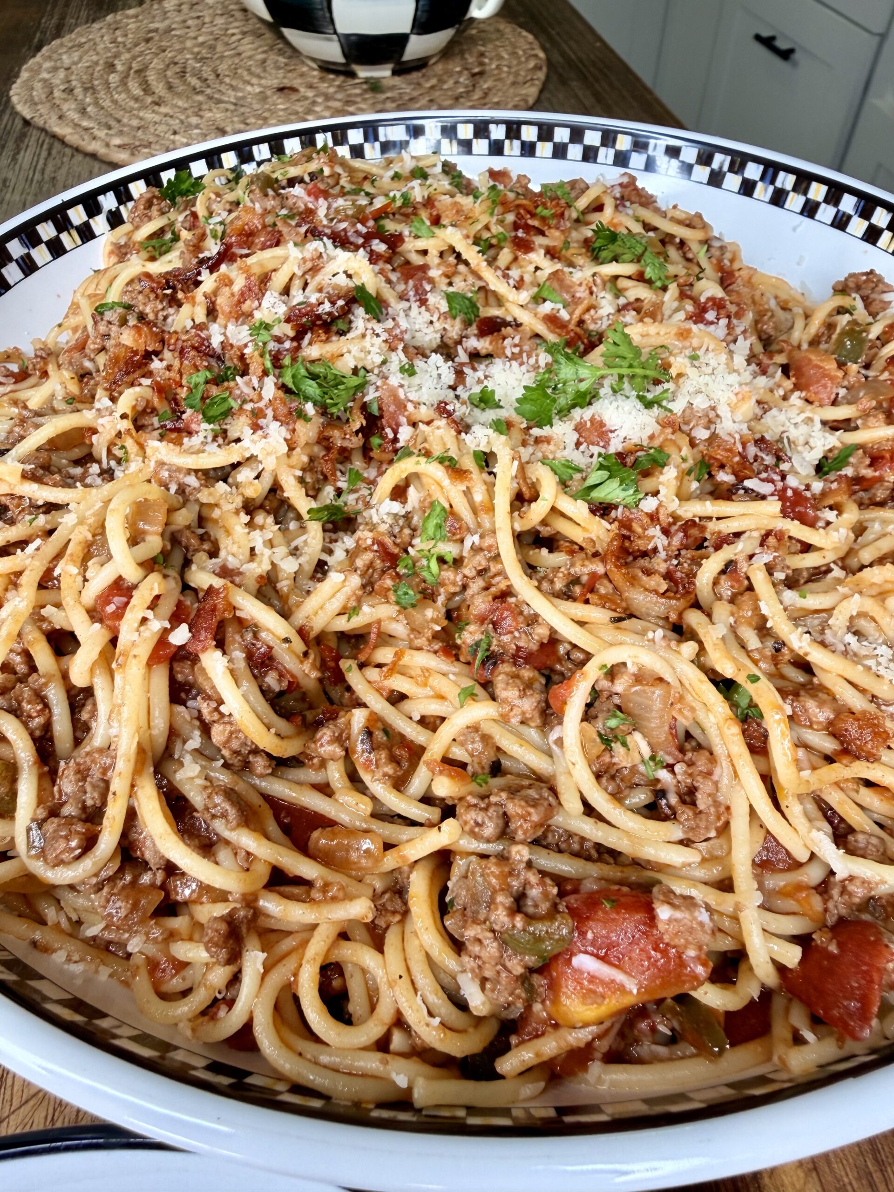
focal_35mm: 24
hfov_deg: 56.8
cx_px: 447
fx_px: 826
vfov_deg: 71.6
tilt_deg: -46.4
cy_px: 596
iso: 50
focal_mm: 2.22
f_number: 2.2
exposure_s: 1/120
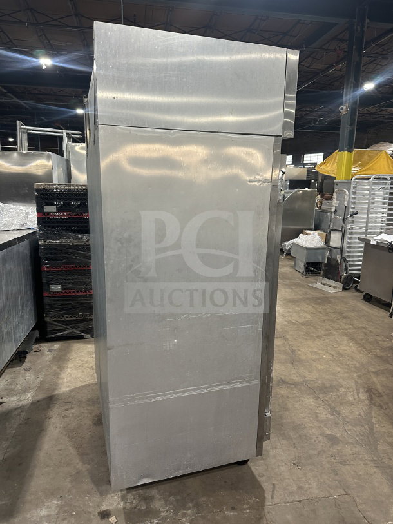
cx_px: 196
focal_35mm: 24
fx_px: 363
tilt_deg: -10.7
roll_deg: -0.6
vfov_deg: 71.6
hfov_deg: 56.8
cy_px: 262
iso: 250
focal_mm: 6.86
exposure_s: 1/80
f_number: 1.78
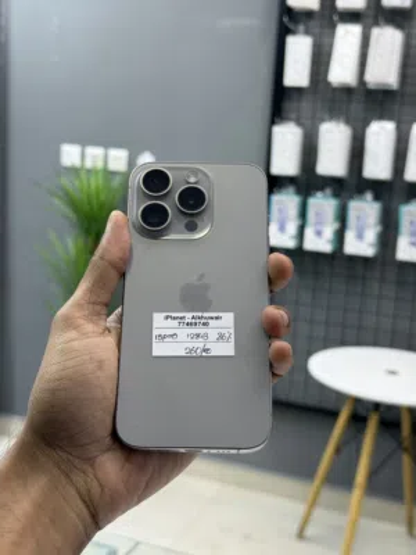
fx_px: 769
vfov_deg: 39.7
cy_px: 278
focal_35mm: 48
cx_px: 208
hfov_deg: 30.3
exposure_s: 1/50
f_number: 1.78
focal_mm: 6.76
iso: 50
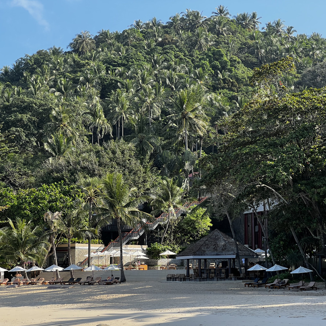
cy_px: 163
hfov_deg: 19.0
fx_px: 970
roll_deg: +0.1
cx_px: 209
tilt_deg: +7.0
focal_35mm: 91
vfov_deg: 19.1
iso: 32
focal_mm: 9
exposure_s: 1/401
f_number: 2.8
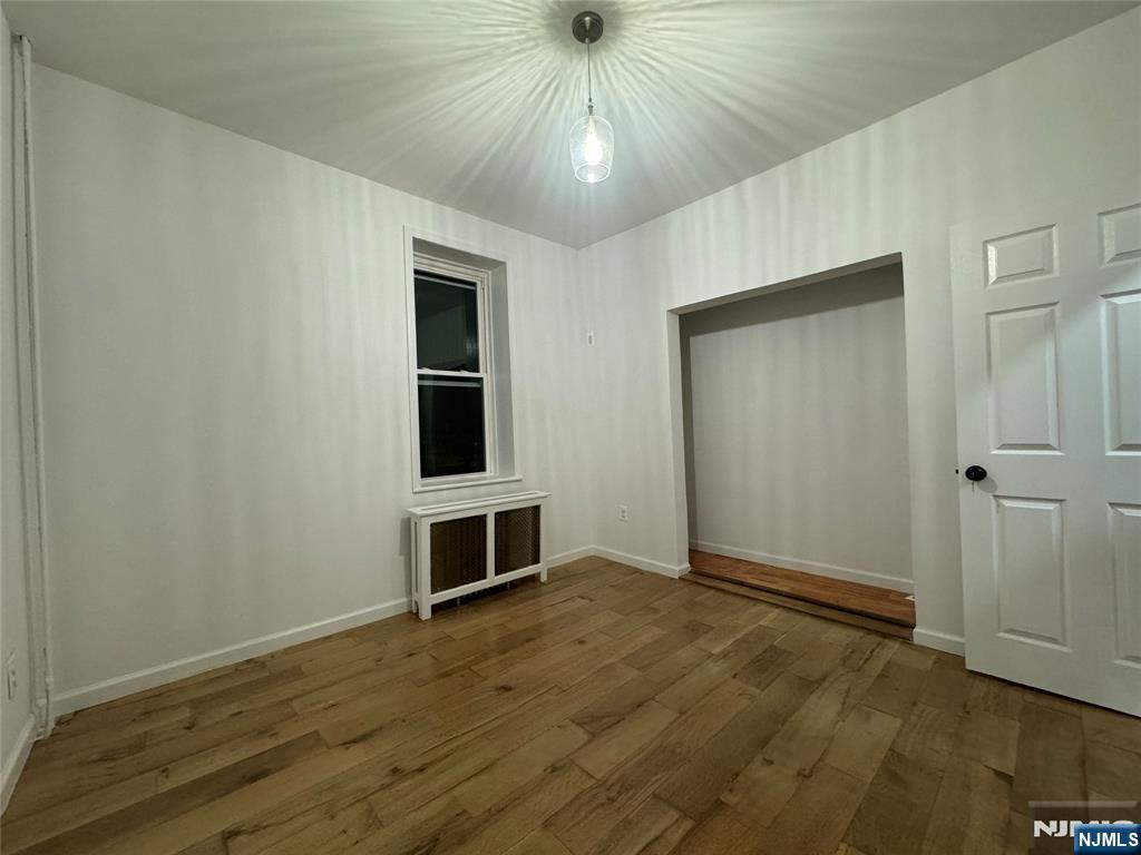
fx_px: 461
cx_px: 570
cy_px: 428
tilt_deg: +0.5
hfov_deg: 102.1
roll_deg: +2.0
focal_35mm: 14
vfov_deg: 85.7
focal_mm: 2.22
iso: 250
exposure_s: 1/60
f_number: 2.2
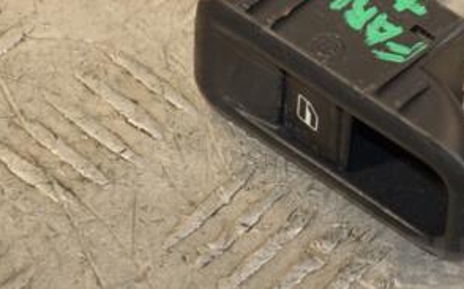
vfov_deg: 4.0
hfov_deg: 6.4
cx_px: 368
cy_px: 51
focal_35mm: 328
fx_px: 4143
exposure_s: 1/200
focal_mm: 105
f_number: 5.6
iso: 800
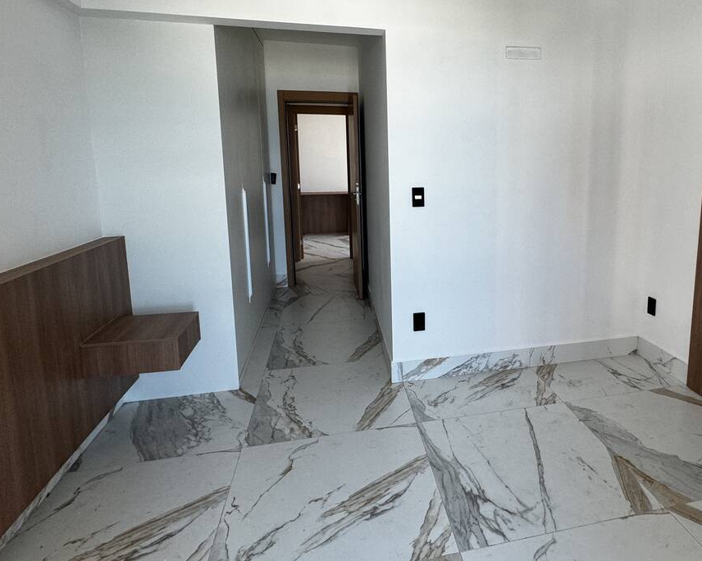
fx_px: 478
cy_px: 231
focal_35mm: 23
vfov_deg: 60.4
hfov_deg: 71.0
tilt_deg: -9.2
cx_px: 454
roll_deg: -0.1
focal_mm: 2.22
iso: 125
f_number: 2.2
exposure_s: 1/99
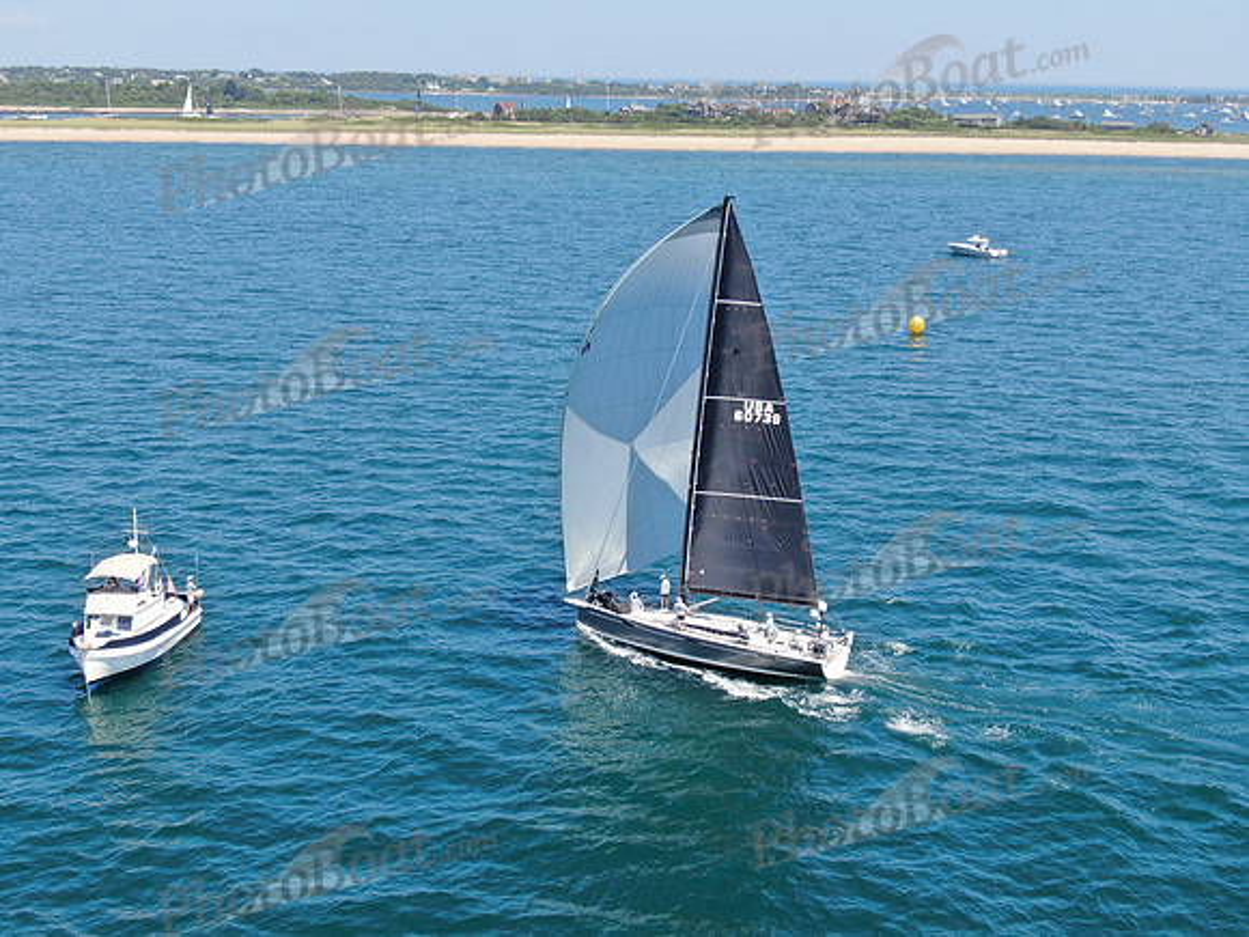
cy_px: 468
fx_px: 1732
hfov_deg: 39.7
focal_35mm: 48
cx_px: 624
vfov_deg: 30.3
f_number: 3.8
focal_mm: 8.6
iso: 100
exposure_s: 1/500
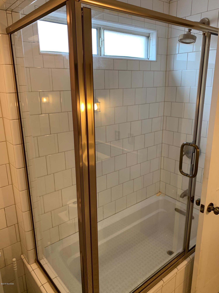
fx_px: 219
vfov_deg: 67.3
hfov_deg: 53.1
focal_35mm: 26
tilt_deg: -15.5
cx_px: 110
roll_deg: +0.9
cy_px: 146
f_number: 1.8
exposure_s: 1/60
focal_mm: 4.25
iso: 100
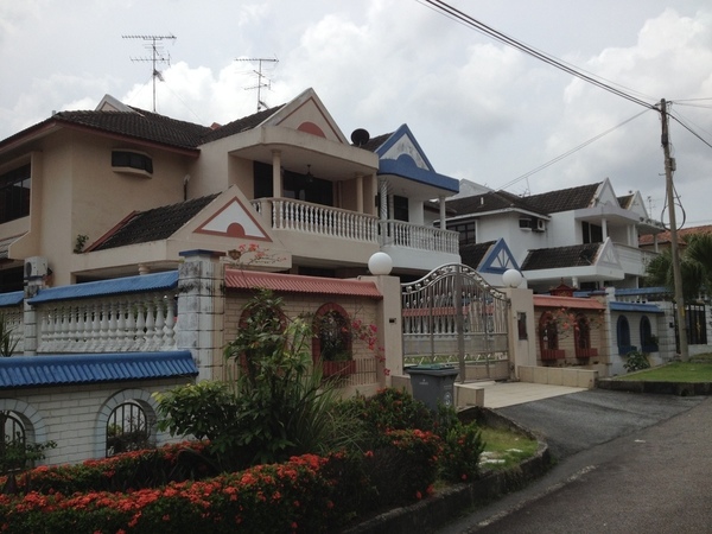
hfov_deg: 52.6
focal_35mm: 35
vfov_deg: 40.7
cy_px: 267
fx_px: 720
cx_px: 356
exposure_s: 1/3953
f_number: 2.4
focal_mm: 4.28
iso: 50
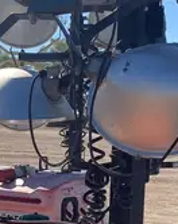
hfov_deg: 12.7
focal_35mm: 121
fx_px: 800
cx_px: 46
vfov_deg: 15.3
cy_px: 279
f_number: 1.8
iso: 20
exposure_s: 1/2315
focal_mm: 3.99
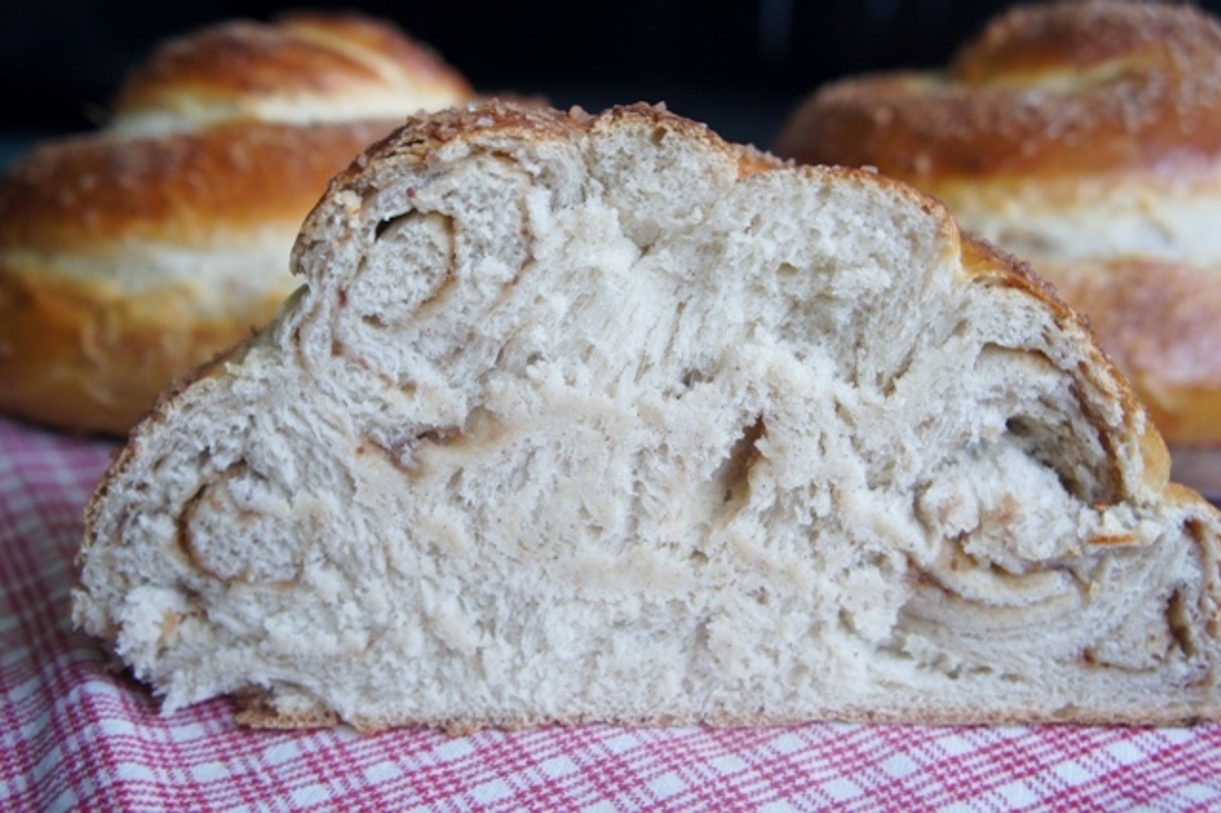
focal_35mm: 40
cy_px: 406
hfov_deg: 47.9
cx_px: 610
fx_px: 1373
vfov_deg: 33.0
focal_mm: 27
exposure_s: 1/50
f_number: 4.5
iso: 200
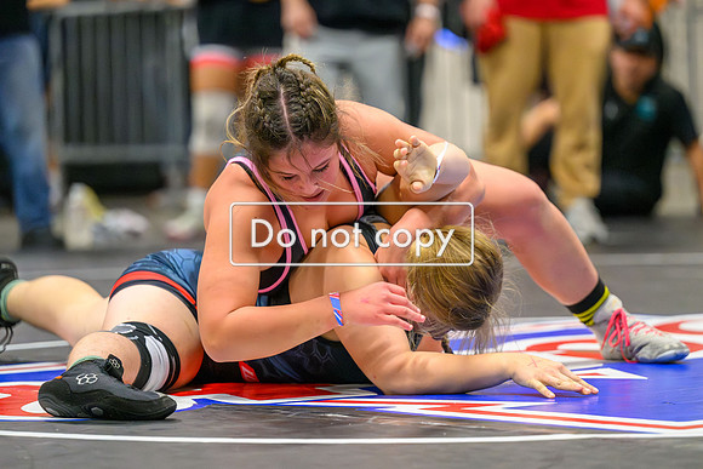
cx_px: 395
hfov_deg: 11.1
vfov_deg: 7.4
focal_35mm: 185
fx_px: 3609
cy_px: 209
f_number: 2.8
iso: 20000
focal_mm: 150
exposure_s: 1/800
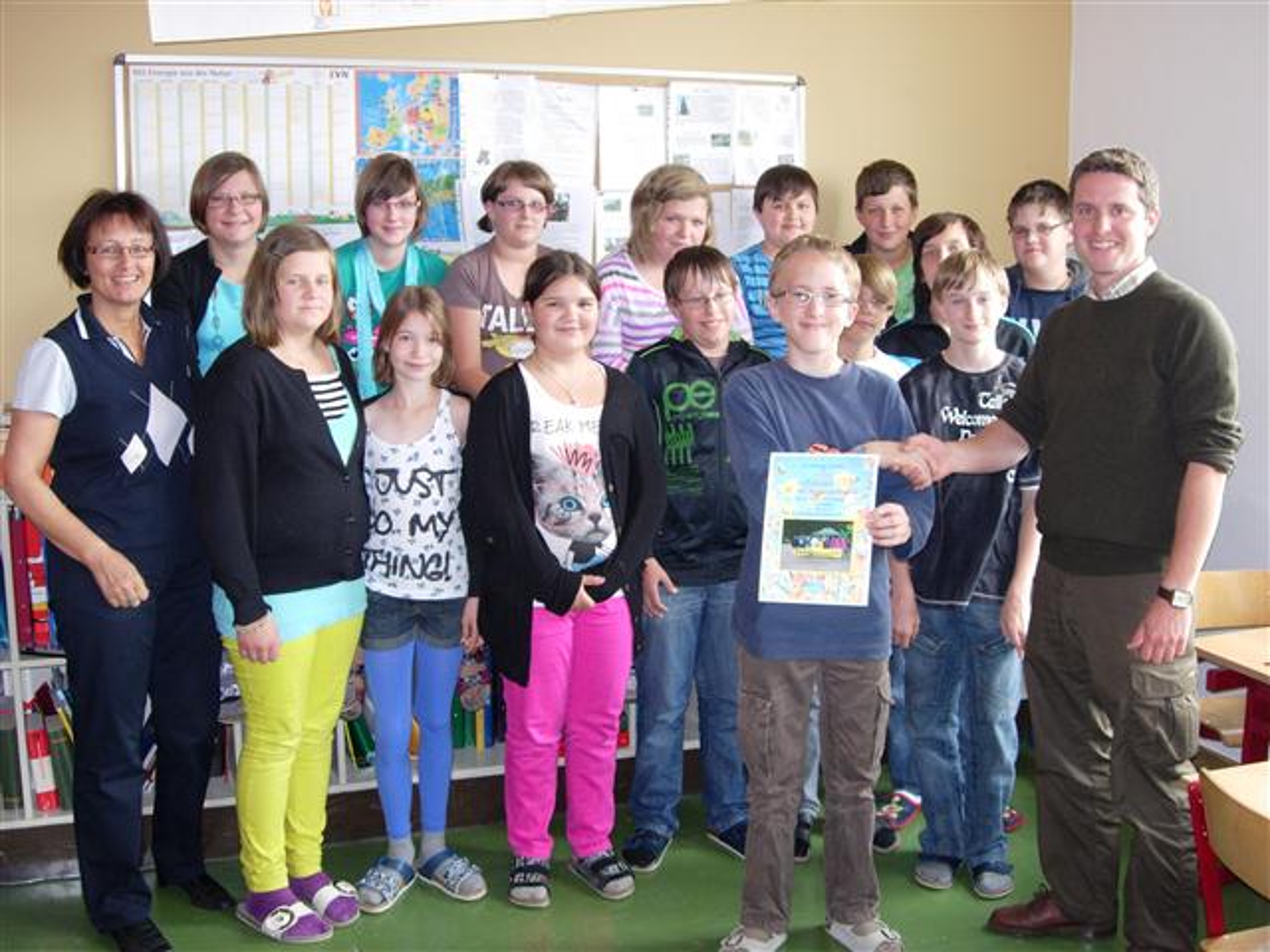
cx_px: 635
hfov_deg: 45.8
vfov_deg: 35.1
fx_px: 1504
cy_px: 476
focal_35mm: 41
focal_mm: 8.5
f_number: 2.9
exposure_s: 1/38
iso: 94
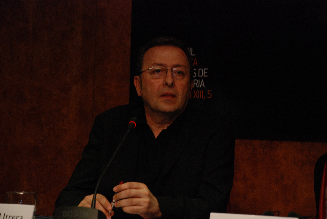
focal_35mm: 105
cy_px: 110
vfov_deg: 13.1
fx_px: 955
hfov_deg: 19.4
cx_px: 164
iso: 400
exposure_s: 1/60
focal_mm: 70
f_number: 5.6
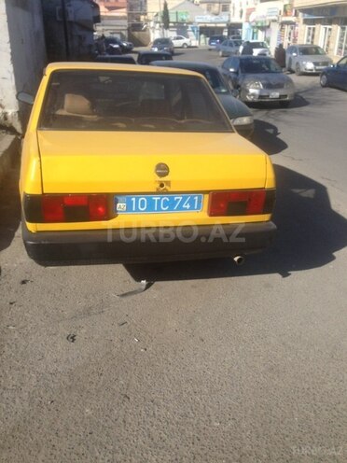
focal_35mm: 33
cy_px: 232
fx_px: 441
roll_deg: -2.2
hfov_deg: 42.9
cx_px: 174
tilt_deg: -24.1
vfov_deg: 55.4
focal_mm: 4.12
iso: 50
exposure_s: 1/1506
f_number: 2.4
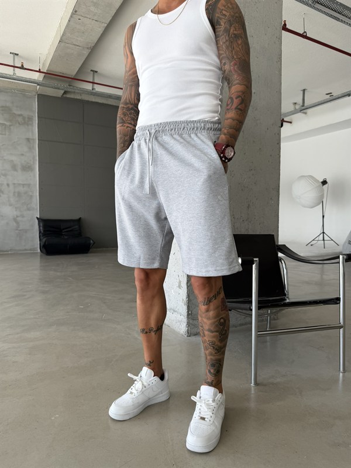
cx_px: 176
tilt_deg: -3.0
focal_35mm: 24
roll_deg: +0.1
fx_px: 324
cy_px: 234
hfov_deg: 56.8
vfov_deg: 71.6
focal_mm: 6.76
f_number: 1.78
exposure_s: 1/405
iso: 80
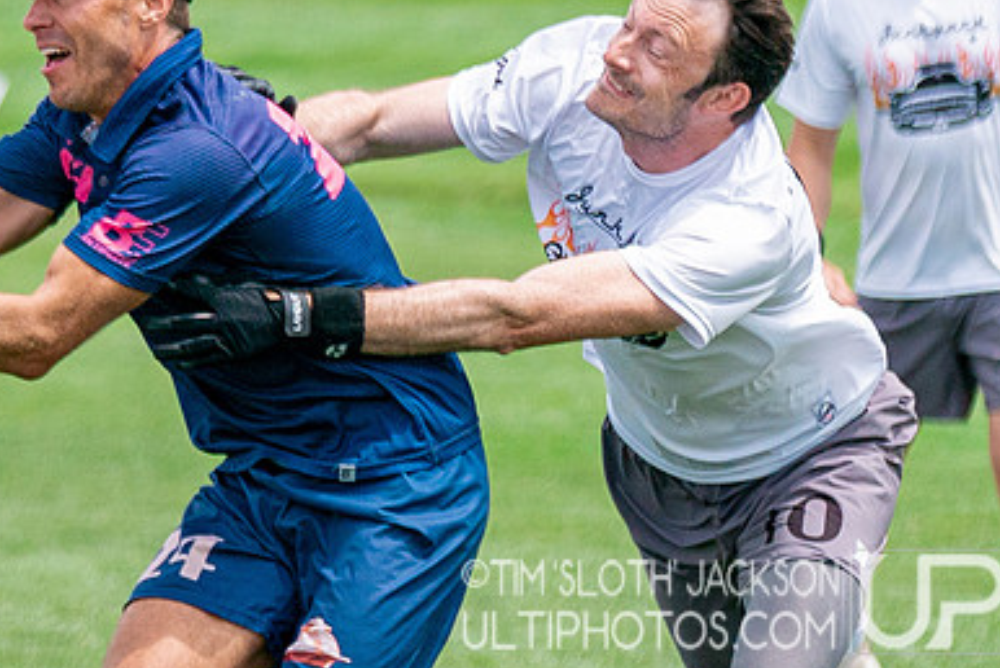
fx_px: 12565
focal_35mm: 452
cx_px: -6
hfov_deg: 4.6
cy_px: 545
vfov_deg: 3.0
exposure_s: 1/8000
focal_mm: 114
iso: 500
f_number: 2.8
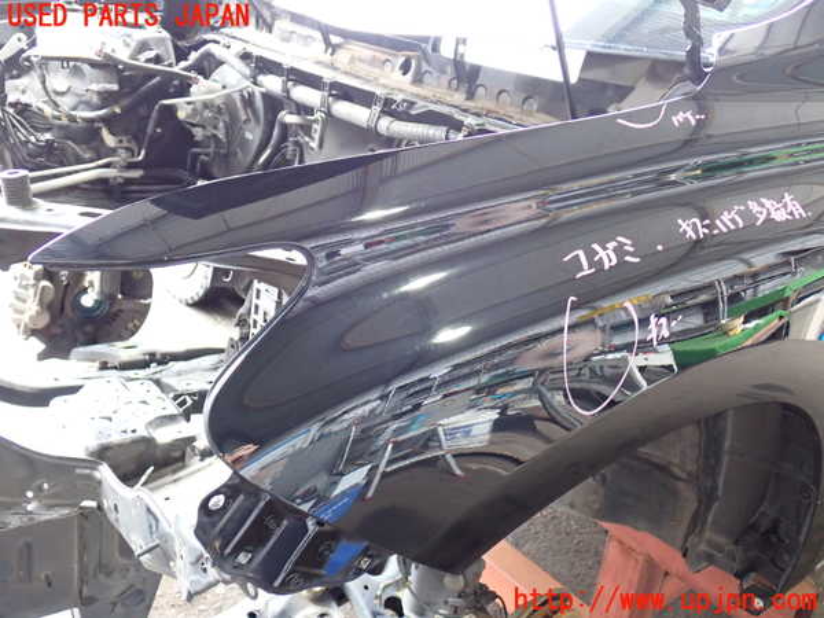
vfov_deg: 39.7
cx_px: 412
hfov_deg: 51.4
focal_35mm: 36
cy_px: 309
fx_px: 857
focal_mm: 6.37
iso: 500
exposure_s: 1/40
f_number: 2.5
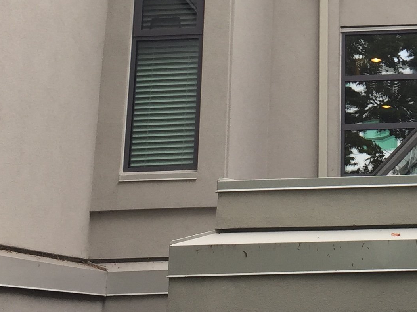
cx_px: 415
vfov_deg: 16.1
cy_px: -6
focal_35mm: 90
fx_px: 1084
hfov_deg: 21.1
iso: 32
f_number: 2.2
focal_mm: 4.15
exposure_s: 1/148
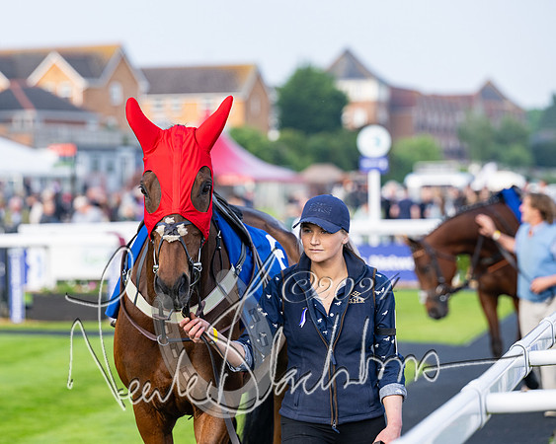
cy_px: 206
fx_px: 2853
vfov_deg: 8.9
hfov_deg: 11.1
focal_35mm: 173
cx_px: 246
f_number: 4
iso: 400
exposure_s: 1/800
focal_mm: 140
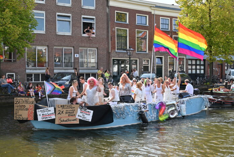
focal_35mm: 46
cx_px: 117
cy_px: 78
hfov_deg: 42.7
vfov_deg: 29.3
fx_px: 299
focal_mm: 46
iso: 100
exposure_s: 1/320
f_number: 6.3
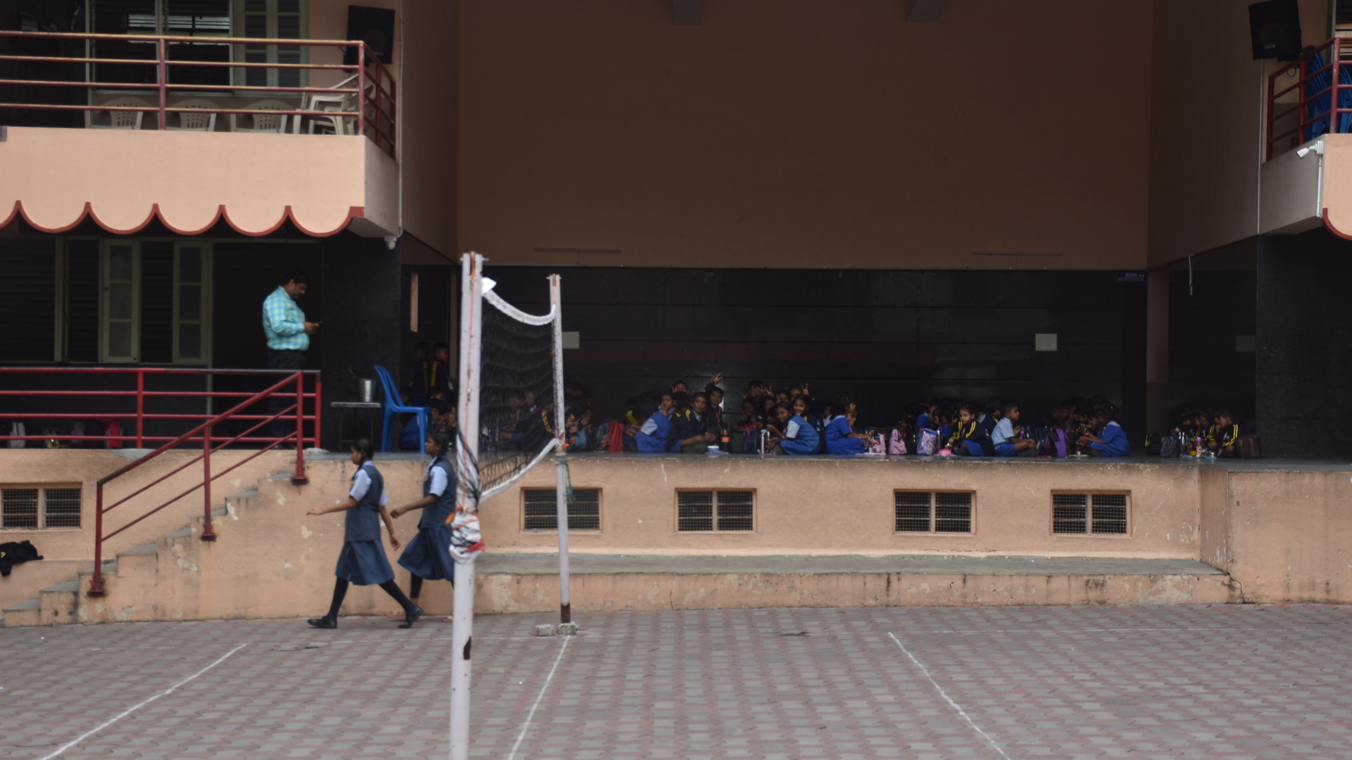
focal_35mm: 63
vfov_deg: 19.1
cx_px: 675
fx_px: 2259
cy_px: 381
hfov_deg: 33.3
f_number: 6.7
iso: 100
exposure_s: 1/180
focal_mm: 40
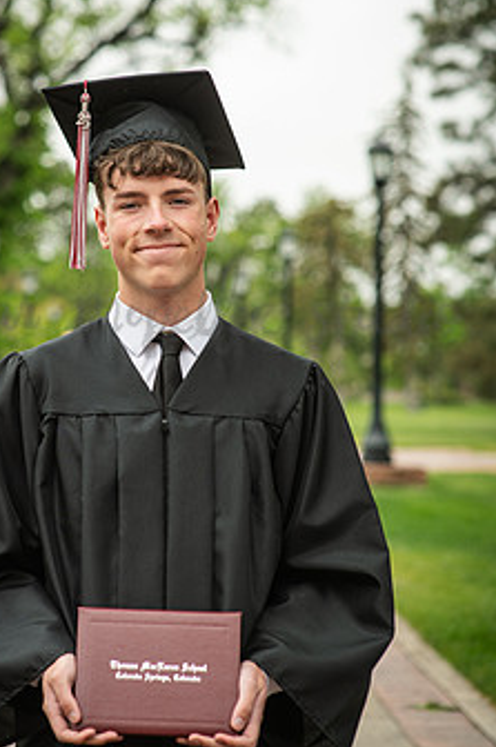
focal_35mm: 114
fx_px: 2363
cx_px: 175
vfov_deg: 18.0
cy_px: 309
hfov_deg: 12.0
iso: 400
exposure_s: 1/320
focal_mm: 85
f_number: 3.2
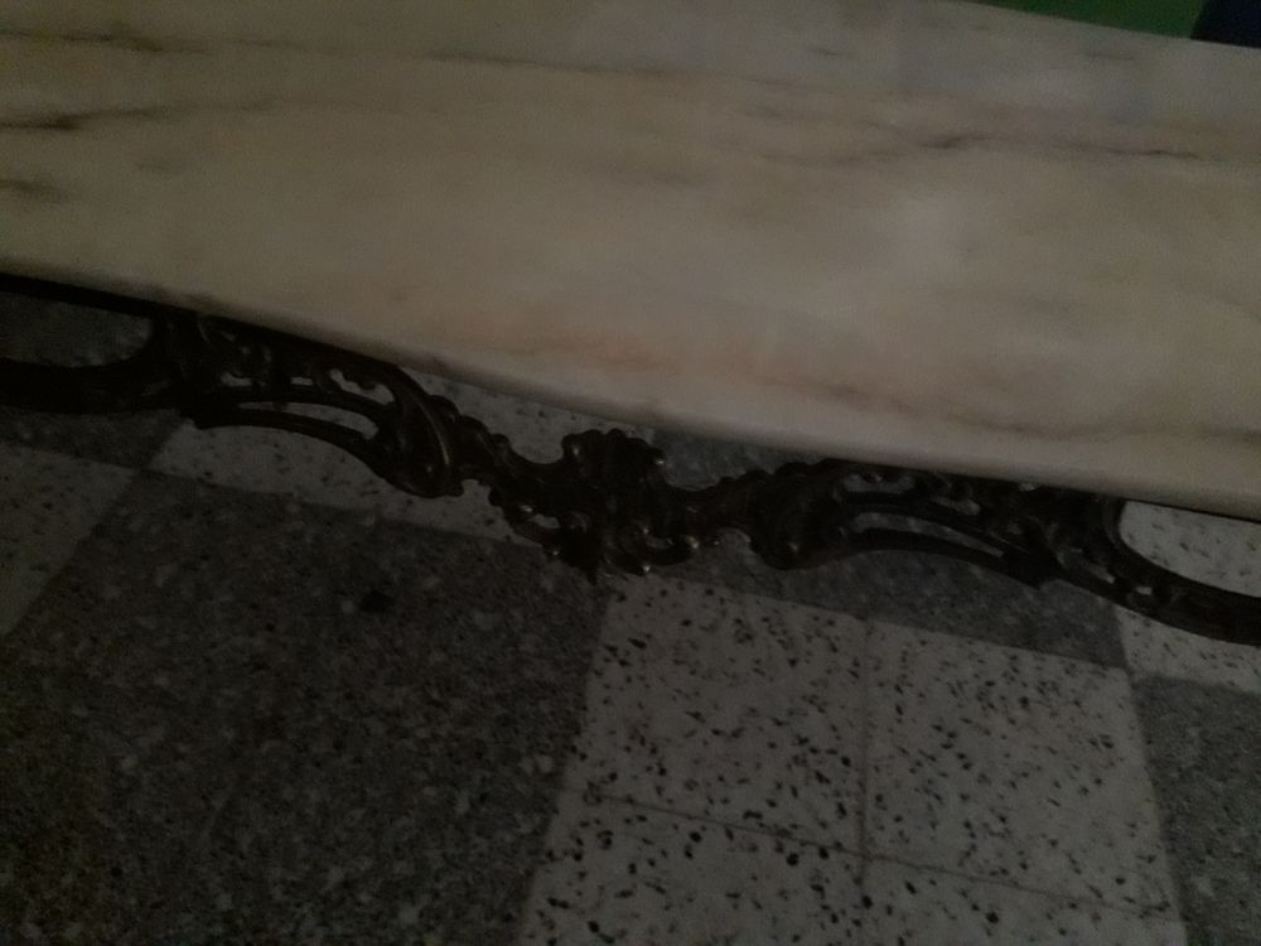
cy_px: 473
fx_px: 984
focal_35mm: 27
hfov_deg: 65.3
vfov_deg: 51.4
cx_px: 630
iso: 800
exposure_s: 1/10
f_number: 1.9
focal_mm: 3.6
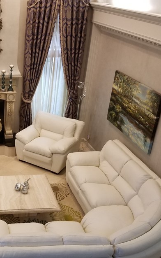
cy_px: 148
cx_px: 0
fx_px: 316
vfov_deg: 44.2
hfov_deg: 27.0
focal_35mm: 45
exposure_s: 1/30
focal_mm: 4.25
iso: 160
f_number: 1.7
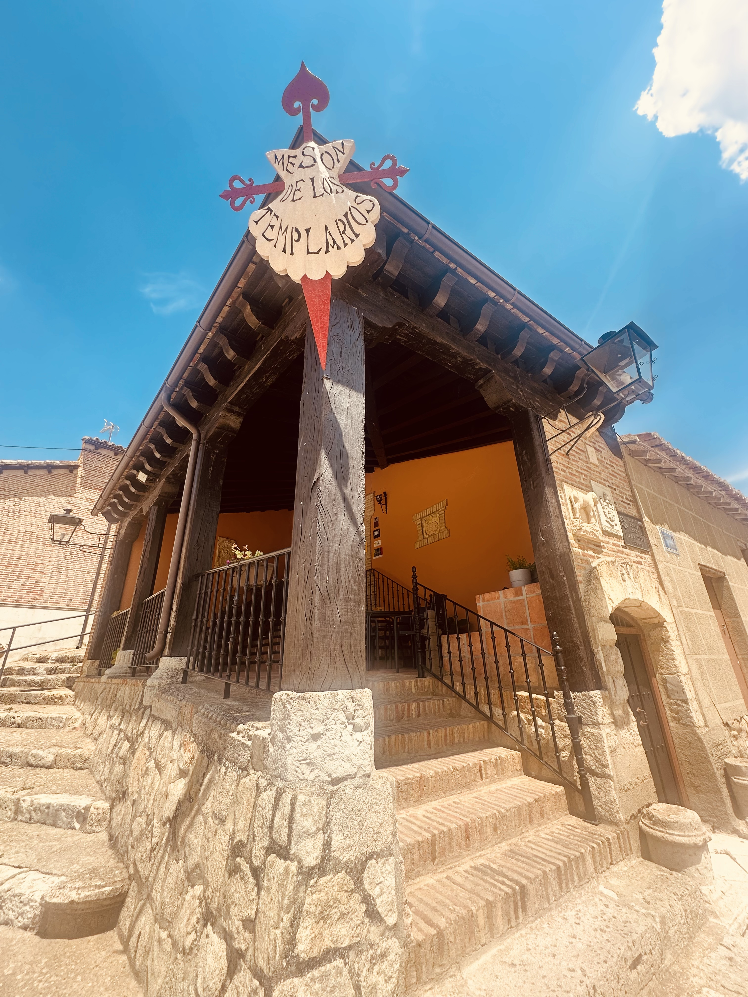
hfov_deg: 85.7
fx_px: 403
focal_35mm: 14
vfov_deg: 102.1
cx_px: 374
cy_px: 498
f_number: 2.2
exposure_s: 1/401
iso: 40
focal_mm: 2.22
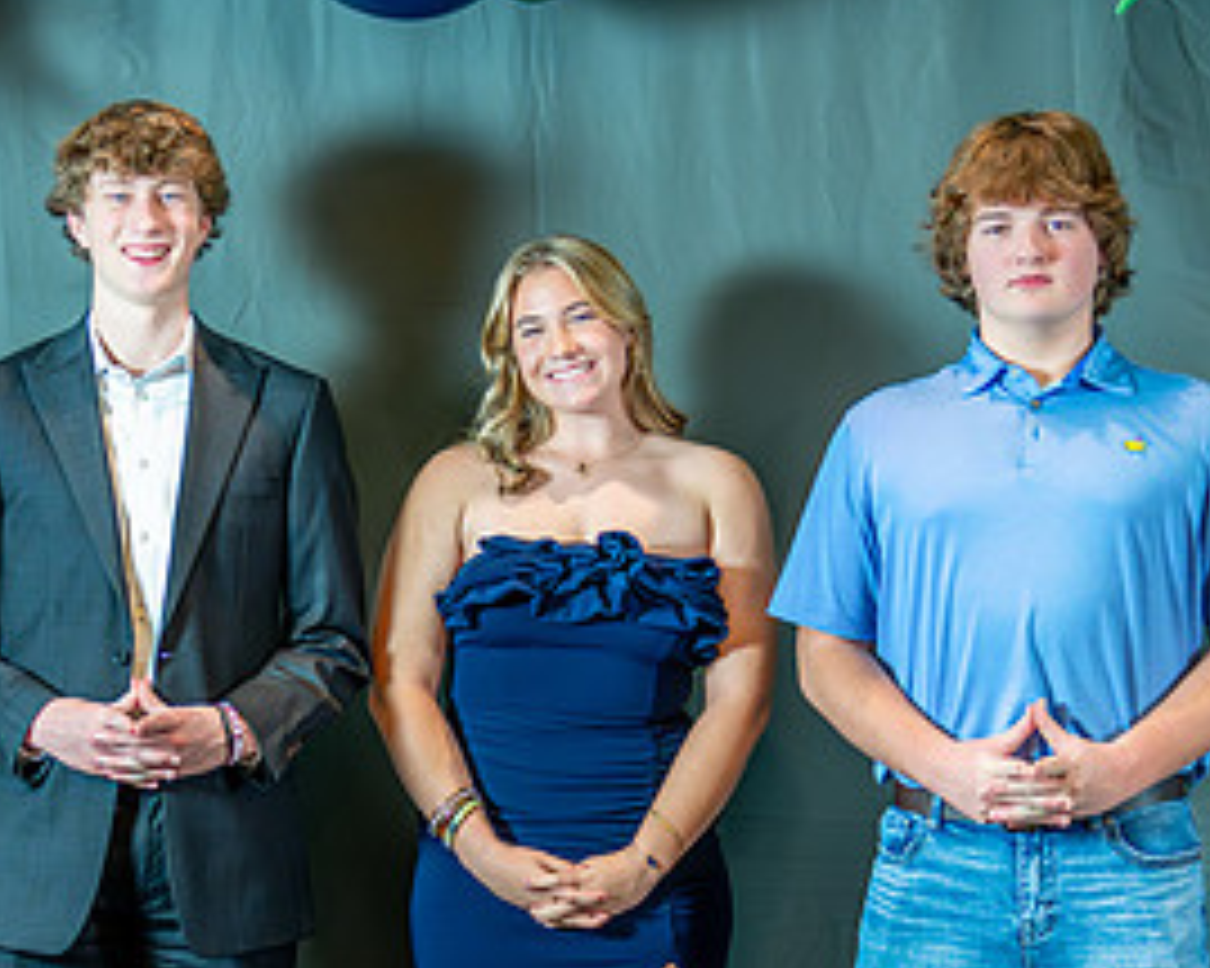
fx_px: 4045
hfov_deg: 17.0
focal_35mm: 113
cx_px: 611
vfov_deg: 13.5
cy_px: 870
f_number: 1.2
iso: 1600
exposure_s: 1/400
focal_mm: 50
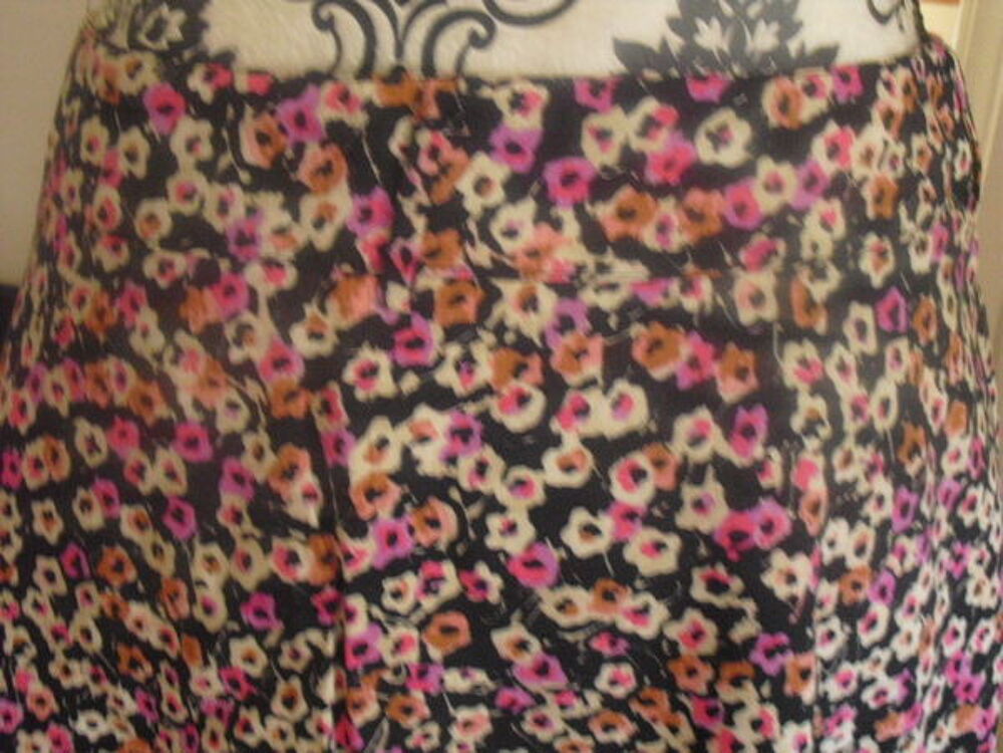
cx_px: 502
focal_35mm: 44
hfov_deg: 42.9
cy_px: 376
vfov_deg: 32.9
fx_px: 1275
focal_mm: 7.7
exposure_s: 1/8
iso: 800
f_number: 3.4
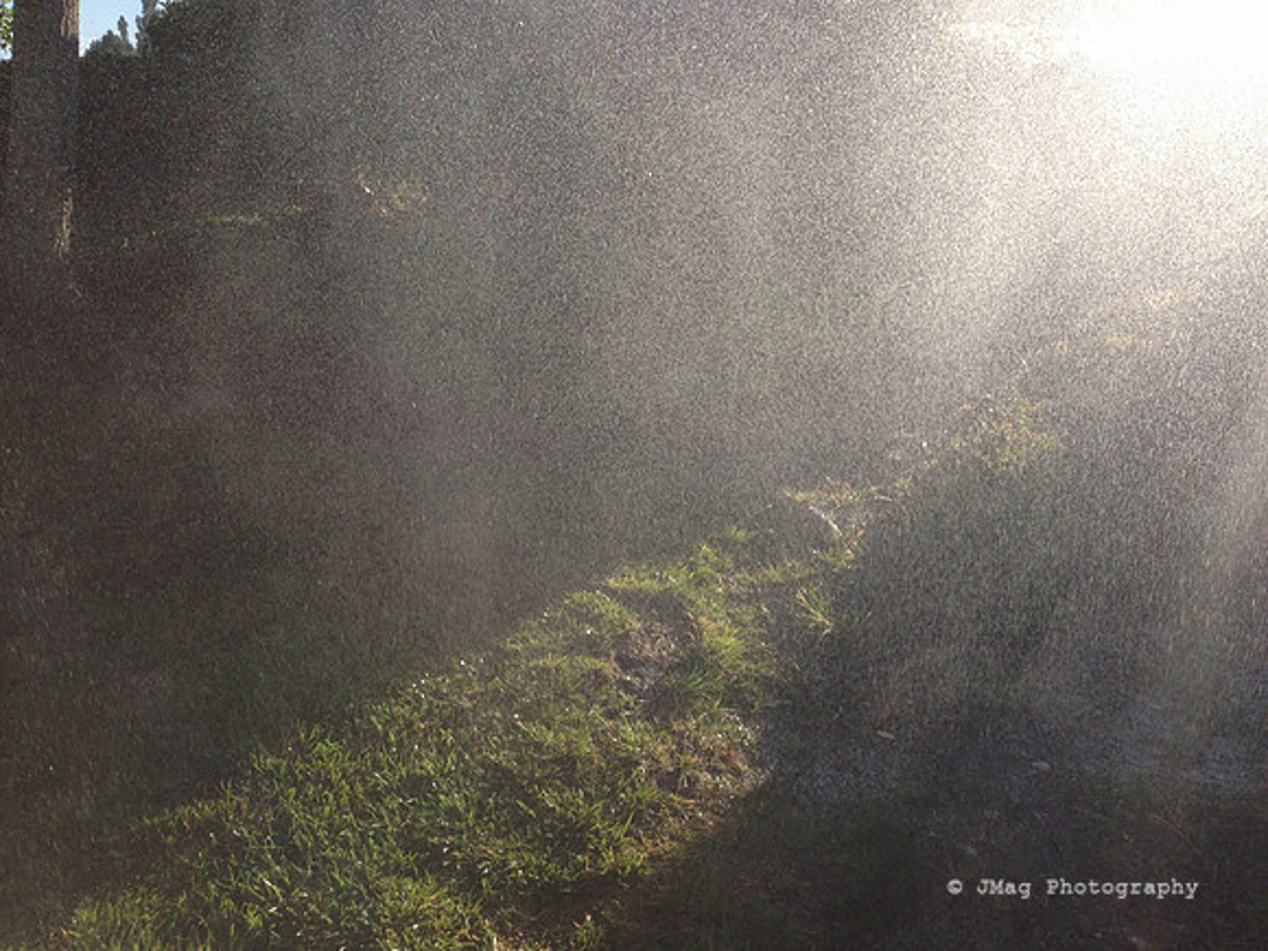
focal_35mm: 33
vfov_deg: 42.9
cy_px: 476
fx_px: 1209
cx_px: 634
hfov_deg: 55.4
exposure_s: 1/889
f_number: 2.4
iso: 50
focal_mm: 4.13
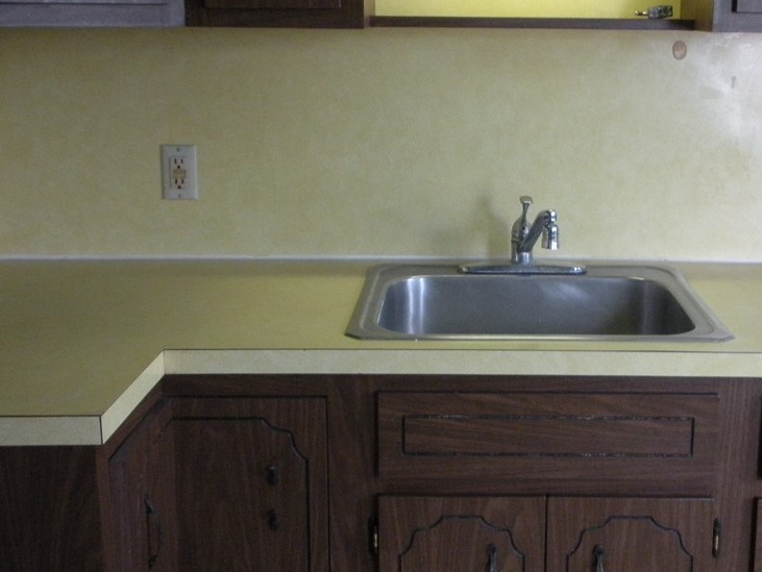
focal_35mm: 49
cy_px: 244
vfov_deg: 29.7
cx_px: 475
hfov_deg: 38.6
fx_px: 1079
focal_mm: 6.3
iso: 400
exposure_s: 1/37.2
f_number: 3.5
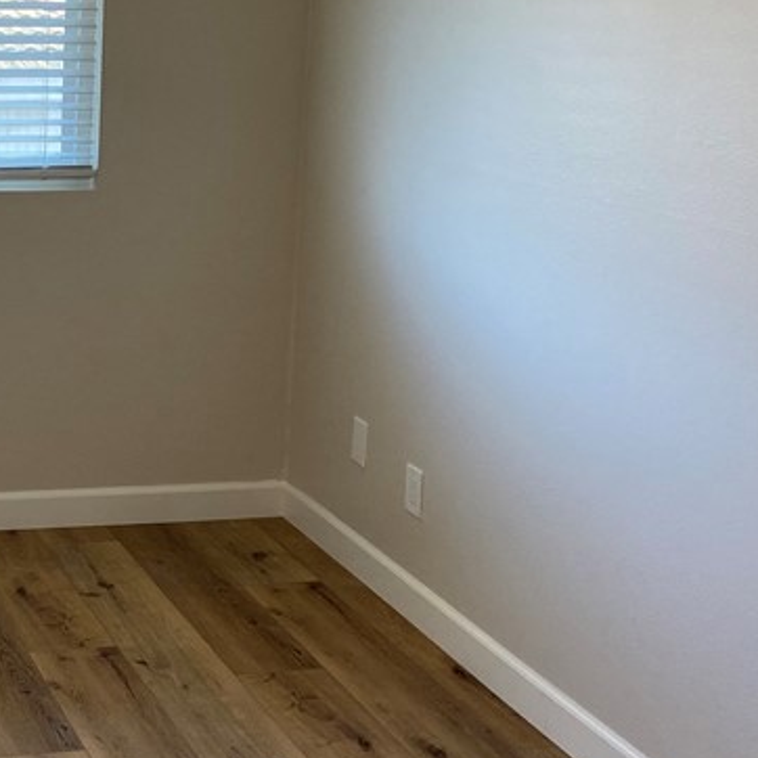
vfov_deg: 26.2
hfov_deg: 24.8
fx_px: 1610
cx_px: -61
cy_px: 216
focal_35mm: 65
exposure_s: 1/120
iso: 100
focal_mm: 4.25
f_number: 1.8
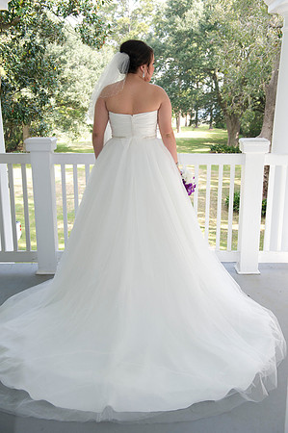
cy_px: 216
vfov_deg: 50.7
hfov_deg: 35.0
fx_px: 457
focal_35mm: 38
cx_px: 144
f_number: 5.6
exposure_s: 1/125
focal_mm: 38
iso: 320
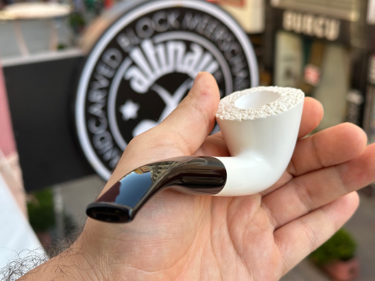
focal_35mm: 48
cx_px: 188
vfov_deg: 30.3
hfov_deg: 39.7
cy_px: 140
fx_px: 520
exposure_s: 1/458
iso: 64
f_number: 1.78
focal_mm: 6.86
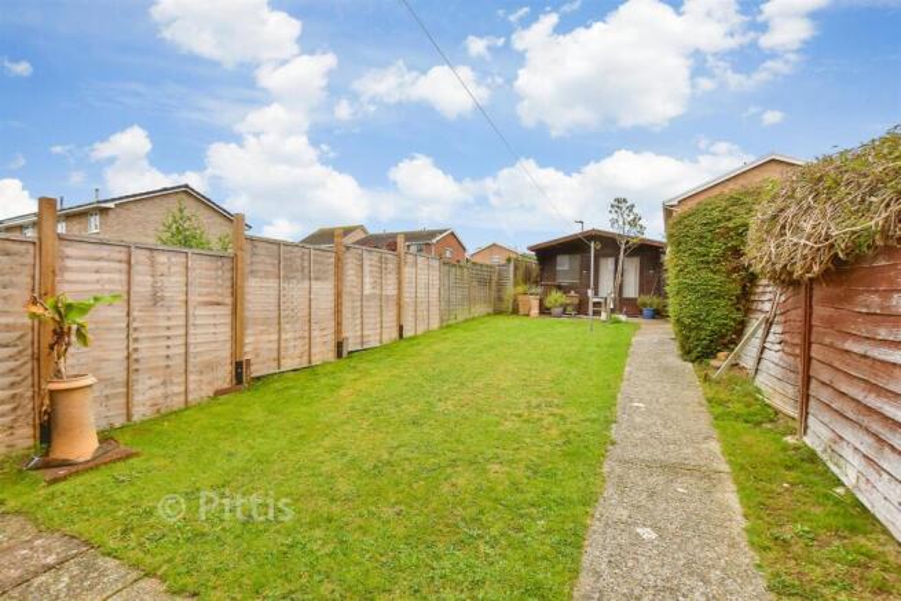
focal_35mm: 16
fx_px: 401
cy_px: 300
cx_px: 450
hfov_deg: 96.7
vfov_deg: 73.8
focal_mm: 11
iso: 160
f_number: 8
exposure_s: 1/30
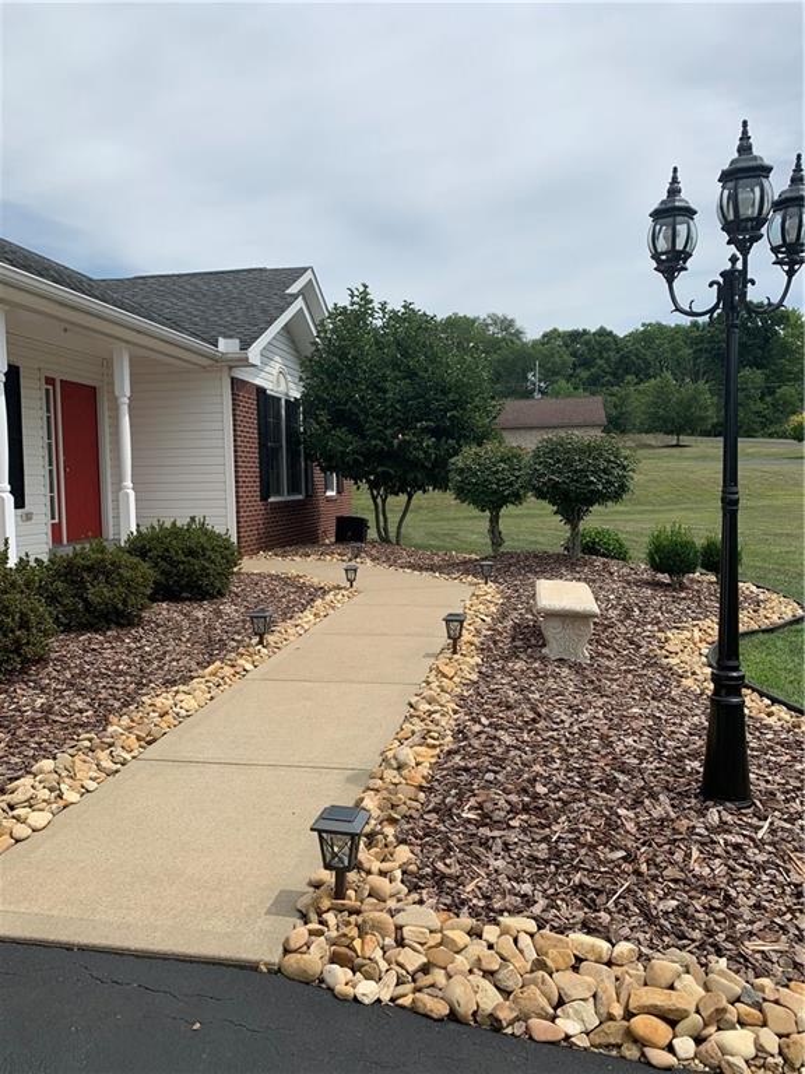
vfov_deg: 67.3
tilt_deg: -3.7
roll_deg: +0.7
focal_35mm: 26
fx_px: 806
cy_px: 537
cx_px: 402
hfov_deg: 53.1
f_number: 1.8
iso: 25
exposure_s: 1/3185
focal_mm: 4.25
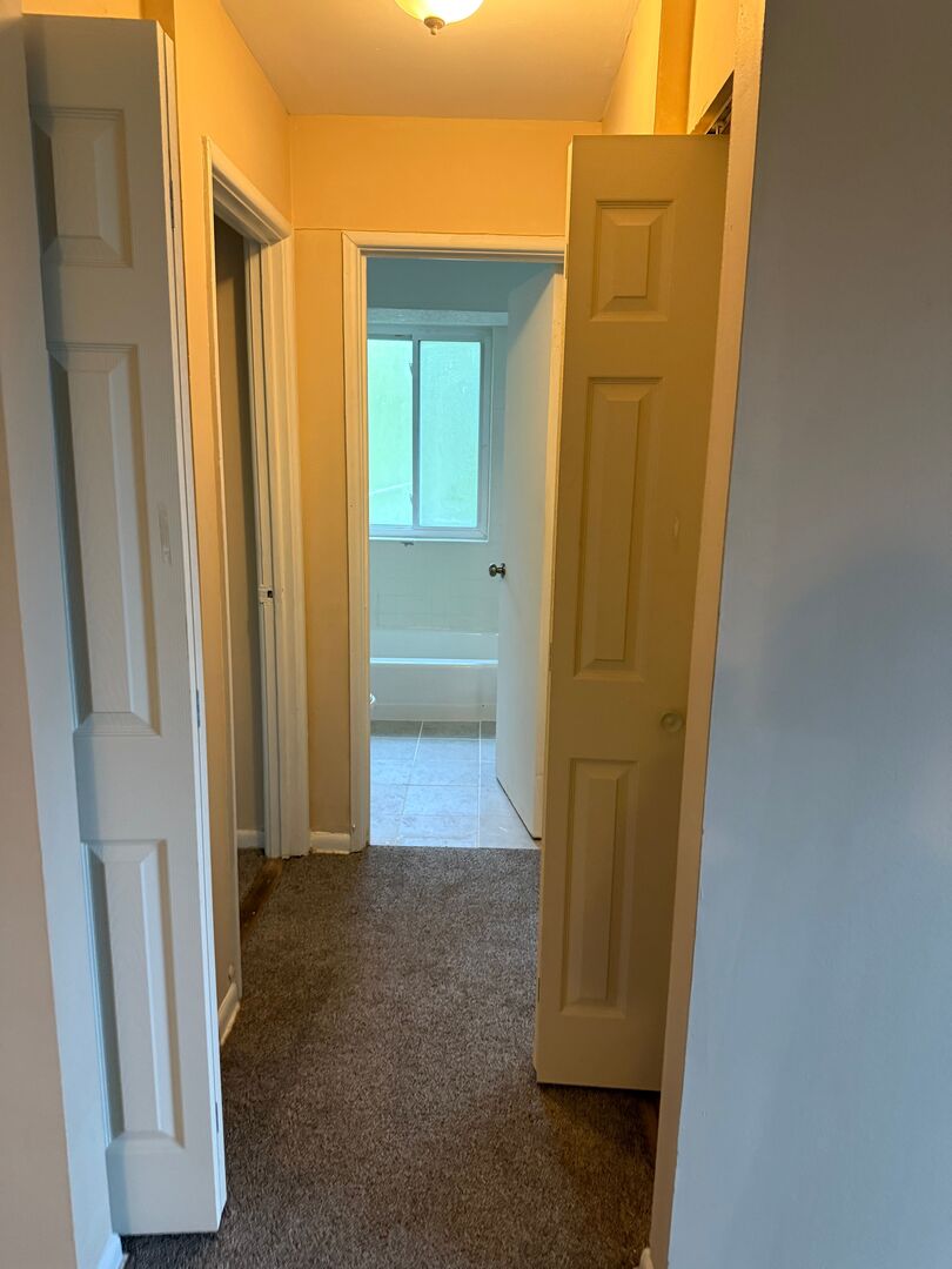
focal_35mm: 24
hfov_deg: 56.8
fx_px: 880
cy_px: 634
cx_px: 476
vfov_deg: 71.6
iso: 400
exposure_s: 1/60
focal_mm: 6.76
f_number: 1.78
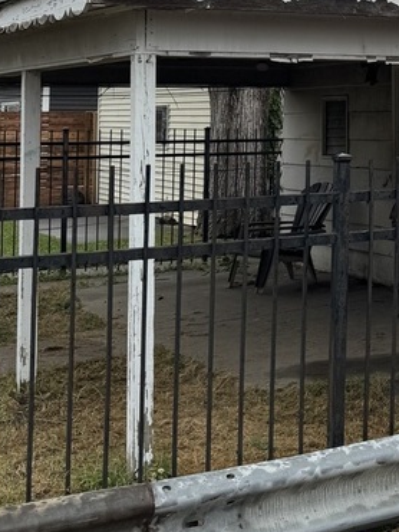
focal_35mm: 70
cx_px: 540
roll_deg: -0.1
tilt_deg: +3.9
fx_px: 1075
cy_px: 50
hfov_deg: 19.2
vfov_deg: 26.8
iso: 80
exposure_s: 1/2252
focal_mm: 6.76
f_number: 1.78
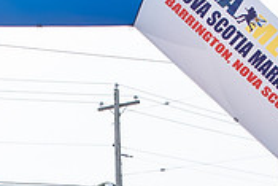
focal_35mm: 205
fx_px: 1584
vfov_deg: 6.6
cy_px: 311
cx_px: 65
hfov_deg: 10.0
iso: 800
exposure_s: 1/3200
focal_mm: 31
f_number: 4
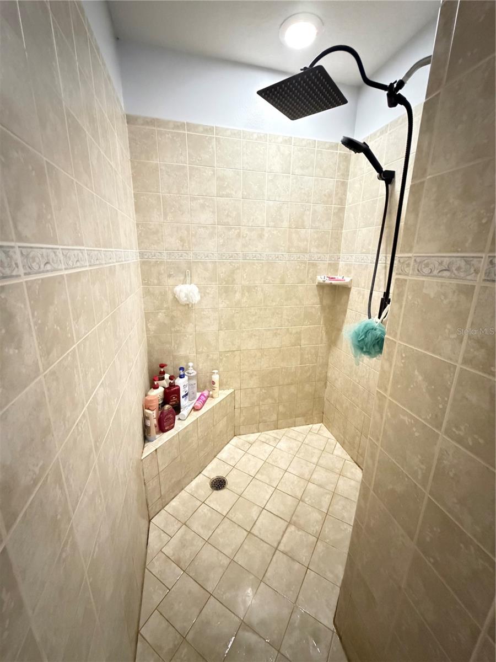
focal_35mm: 14
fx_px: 267
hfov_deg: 85.7
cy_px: 331
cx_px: 248
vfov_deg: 102.1
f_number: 2.2
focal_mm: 2.22
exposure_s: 1/24
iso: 2500
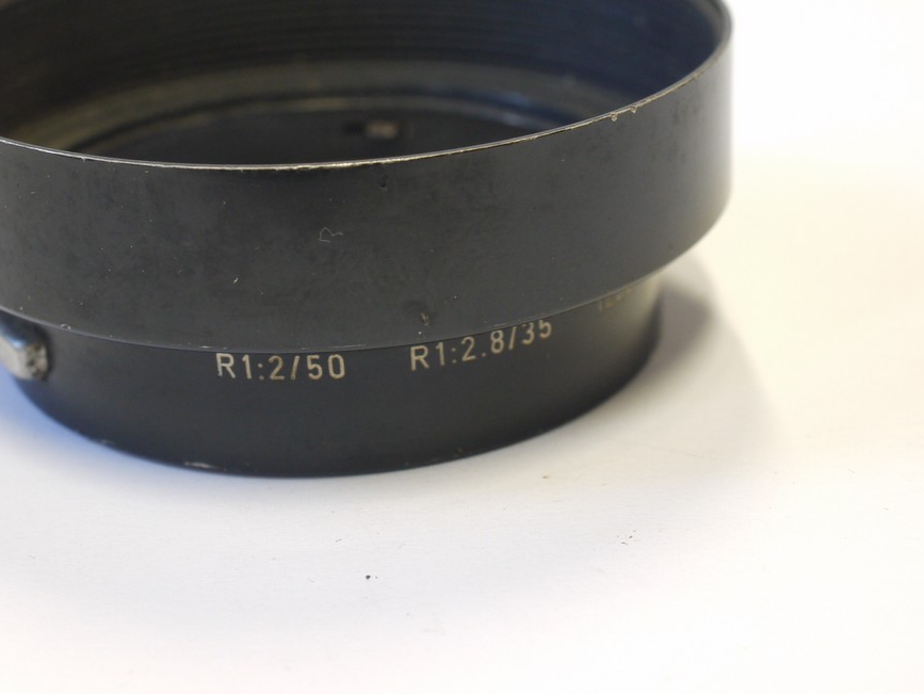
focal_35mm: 83
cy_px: 241
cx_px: 369
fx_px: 2216
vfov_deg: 17.8
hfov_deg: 23.5
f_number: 7.1
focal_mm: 30
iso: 400
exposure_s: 1/13
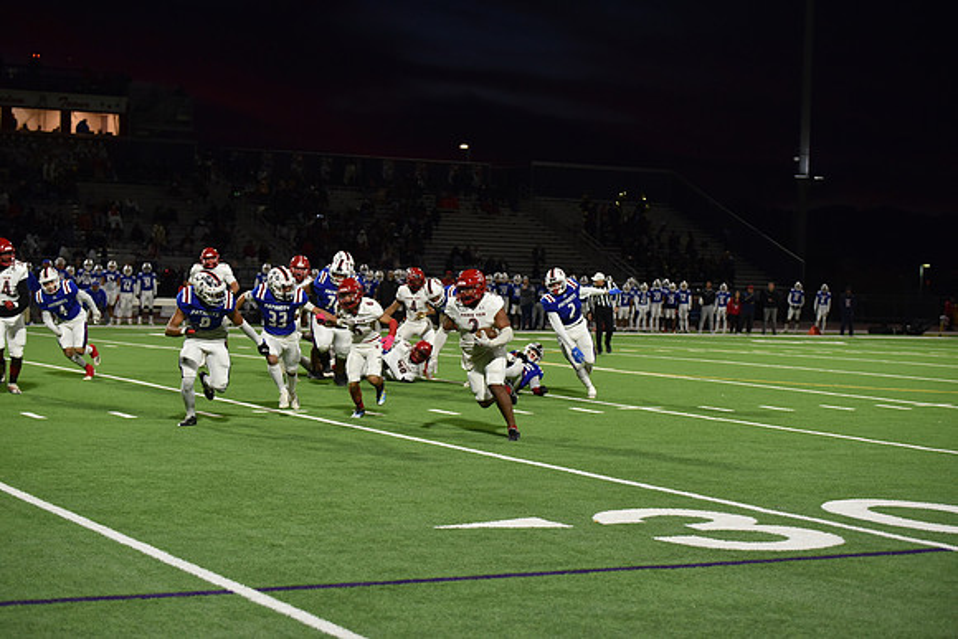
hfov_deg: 28.8
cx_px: 479
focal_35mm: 70
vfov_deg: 19.5
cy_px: 320
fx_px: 1863
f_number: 2.8
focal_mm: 70
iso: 1600
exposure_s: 1/500
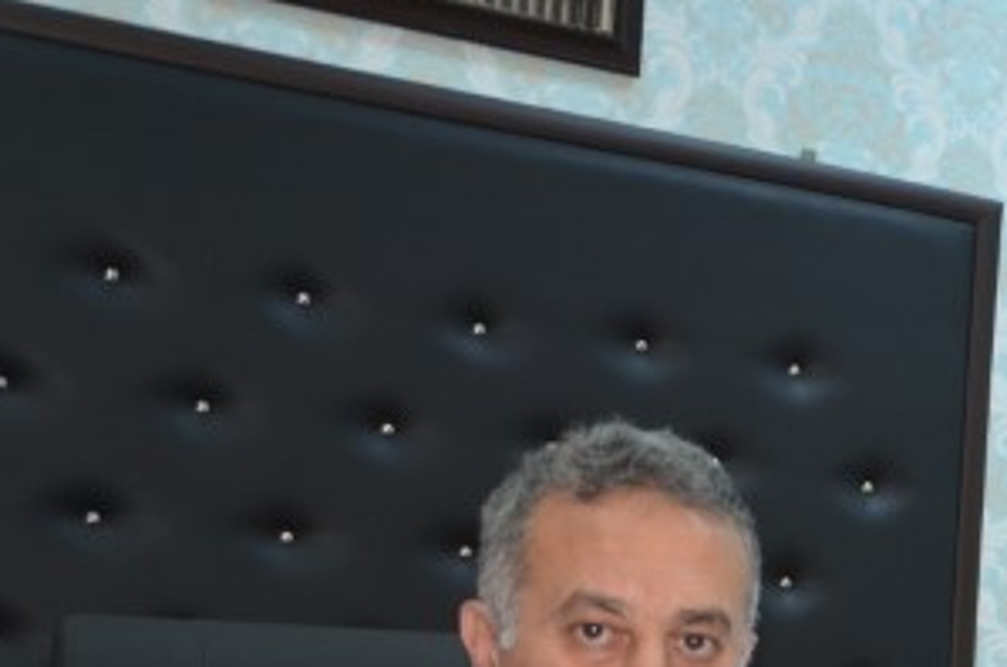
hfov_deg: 24.1
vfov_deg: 16.6
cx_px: 1039
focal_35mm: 80
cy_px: 677
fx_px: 2233
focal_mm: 22
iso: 500
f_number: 3.5
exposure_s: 1/60
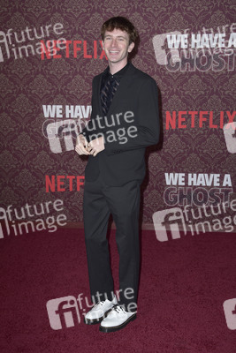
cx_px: 118
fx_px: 570
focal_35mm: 58
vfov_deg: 34.5
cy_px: 176
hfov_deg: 23.4
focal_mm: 58
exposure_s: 1/250
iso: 400
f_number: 6.3
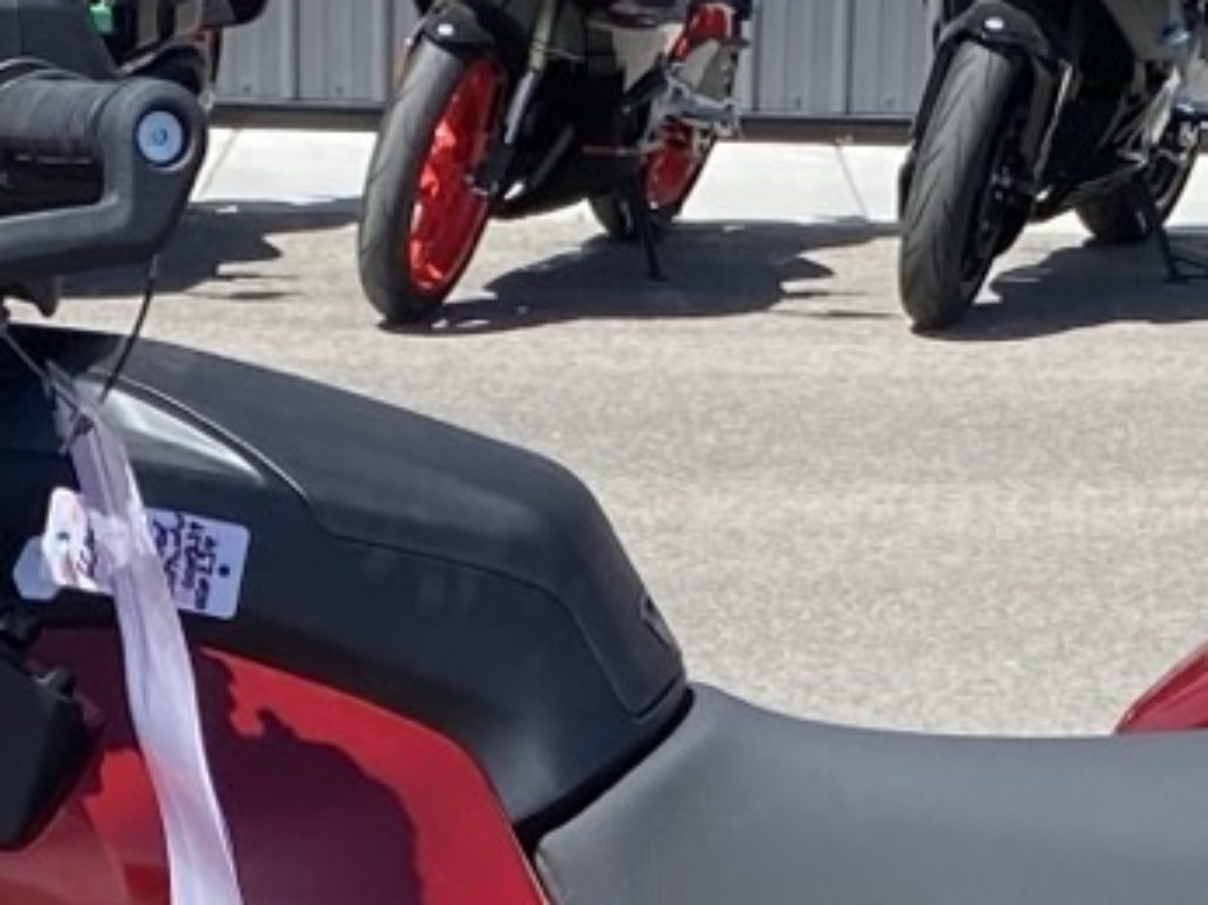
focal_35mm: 144
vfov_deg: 9.7
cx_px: 578
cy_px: 1730
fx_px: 5023
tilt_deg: -22.9
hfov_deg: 13.7
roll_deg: -1.7
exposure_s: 1/1484
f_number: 1.8
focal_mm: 4.25
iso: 32
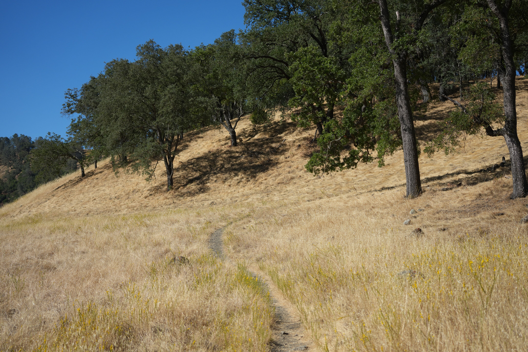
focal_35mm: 50
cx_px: 264
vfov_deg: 27.0
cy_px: 176
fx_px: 733
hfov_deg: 39.6
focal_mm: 50
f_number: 4.5
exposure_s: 1/2500
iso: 320
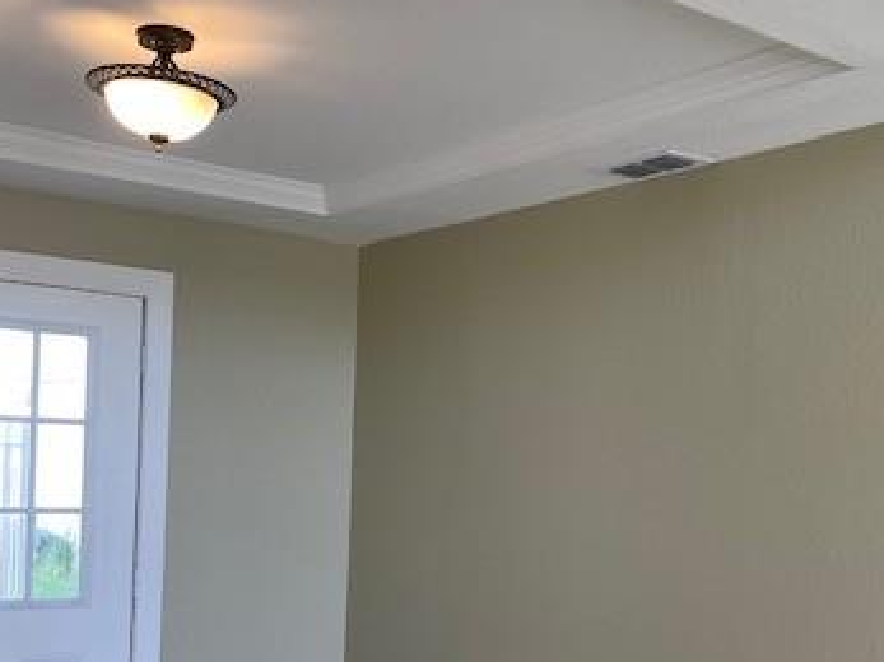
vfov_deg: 30.0
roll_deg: -1.6
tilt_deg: -0.1
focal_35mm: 48
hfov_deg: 39.6
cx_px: 479
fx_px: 1225
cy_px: 448
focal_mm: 4.25
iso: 50
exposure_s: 1/120
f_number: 1.8
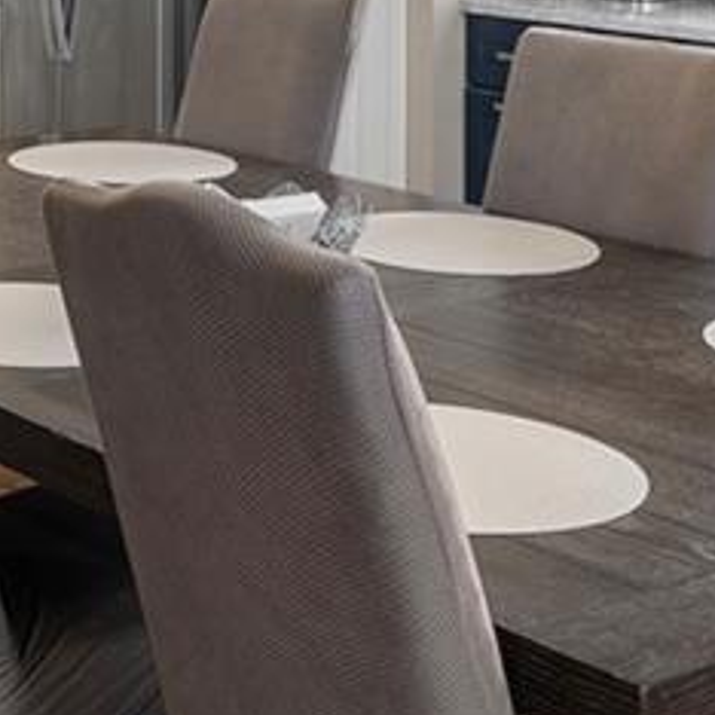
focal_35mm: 93
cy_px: -202
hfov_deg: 18.7
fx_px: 2173
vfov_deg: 17.6
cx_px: 434
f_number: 8
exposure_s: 4
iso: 100
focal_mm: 16
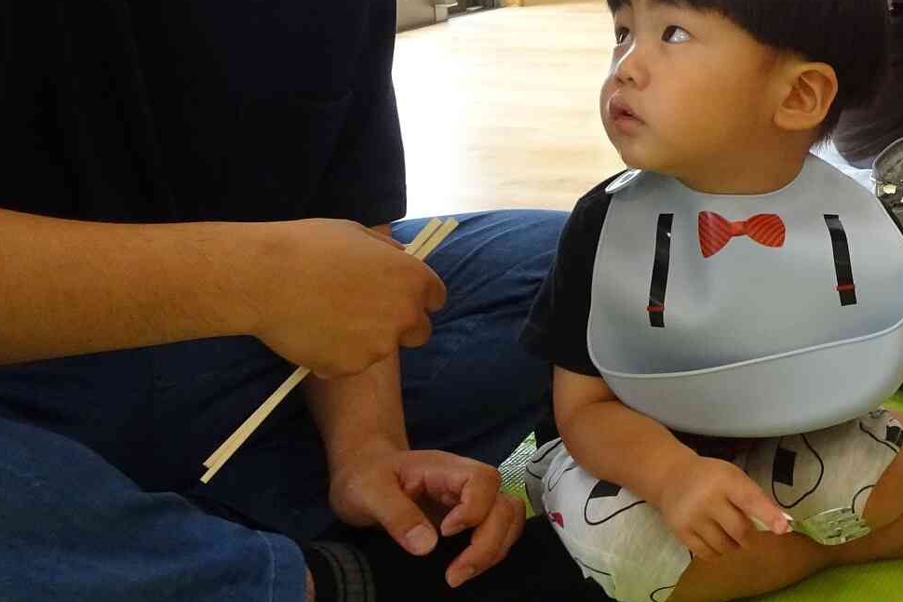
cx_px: 995
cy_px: 97
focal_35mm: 63
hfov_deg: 28.9
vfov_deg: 21.2
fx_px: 1580
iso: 160
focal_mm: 4.1
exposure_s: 1/80
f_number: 3.5
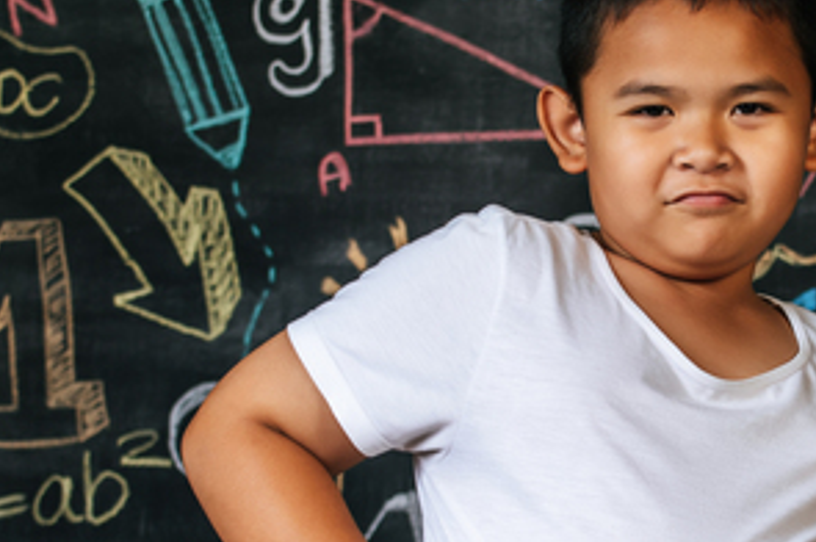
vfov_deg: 9.0
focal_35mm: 152
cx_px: 653
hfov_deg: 13.5
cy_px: 357
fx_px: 3441
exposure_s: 1/160
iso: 100
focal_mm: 70
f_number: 4
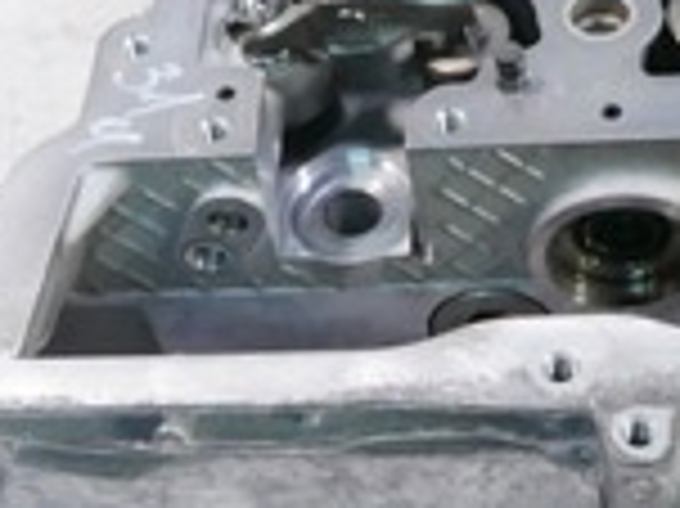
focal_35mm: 102
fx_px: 2002
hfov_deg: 19.2
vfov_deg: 14.1
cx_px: 473
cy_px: -67
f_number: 3.5
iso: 250
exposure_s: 1/60
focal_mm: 12
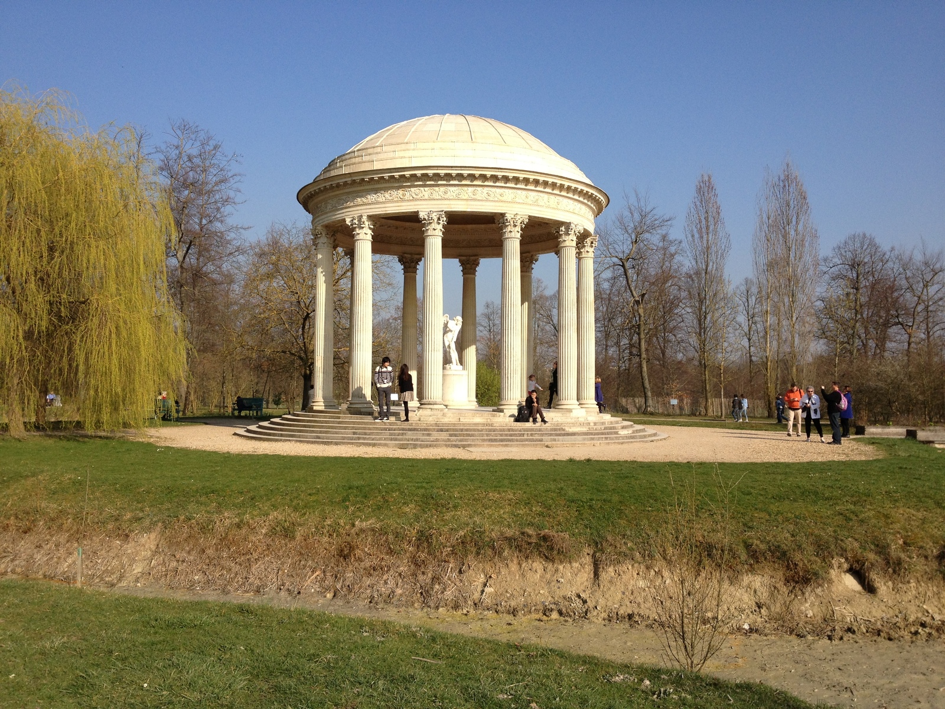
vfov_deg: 40.7
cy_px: 354
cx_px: 472
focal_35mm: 35
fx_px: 955
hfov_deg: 52.6
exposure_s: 1/1672
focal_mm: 4.28
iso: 50
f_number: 2.4
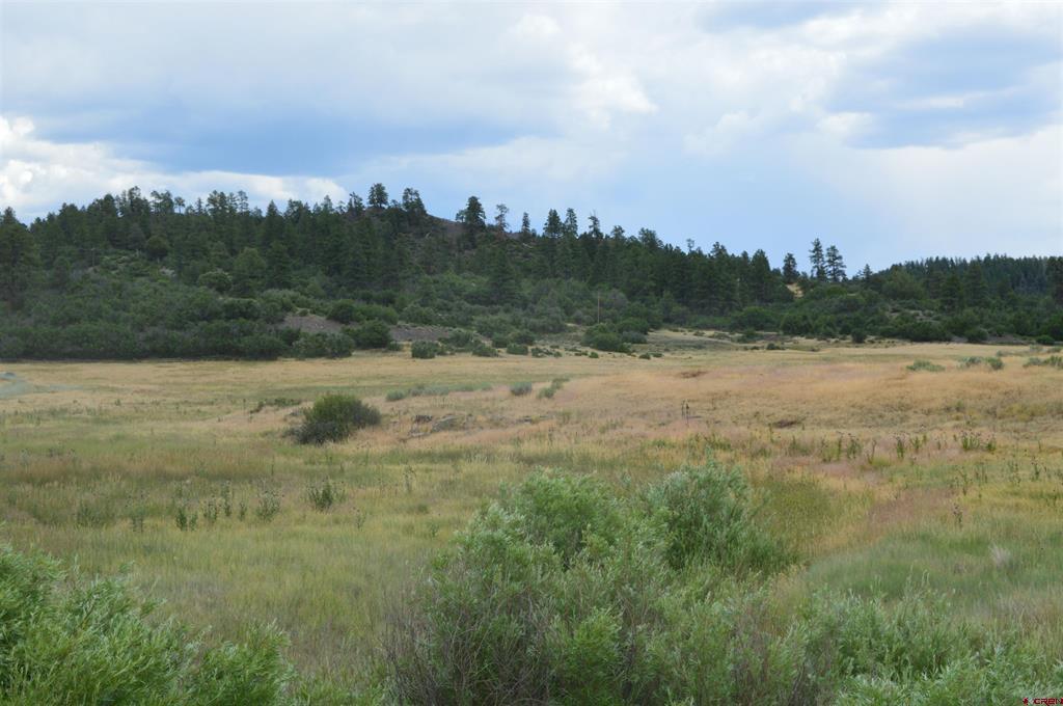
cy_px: 353
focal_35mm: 57
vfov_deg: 23.7
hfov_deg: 35.1
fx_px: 1681
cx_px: 532
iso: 400
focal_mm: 38
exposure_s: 1/400
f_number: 11
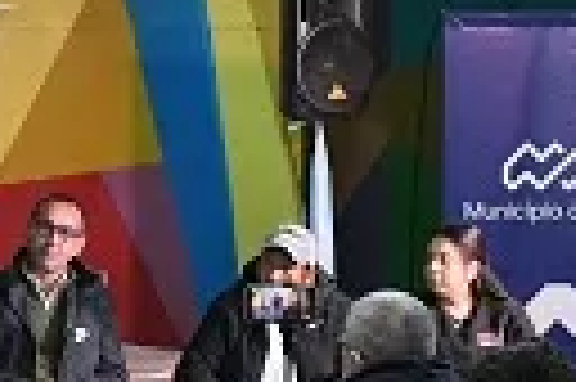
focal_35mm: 272
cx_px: -9
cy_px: 499
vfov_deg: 5.0
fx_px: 4346
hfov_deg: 7.5
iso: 12800
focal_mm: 58
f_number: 5
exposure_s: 1/125
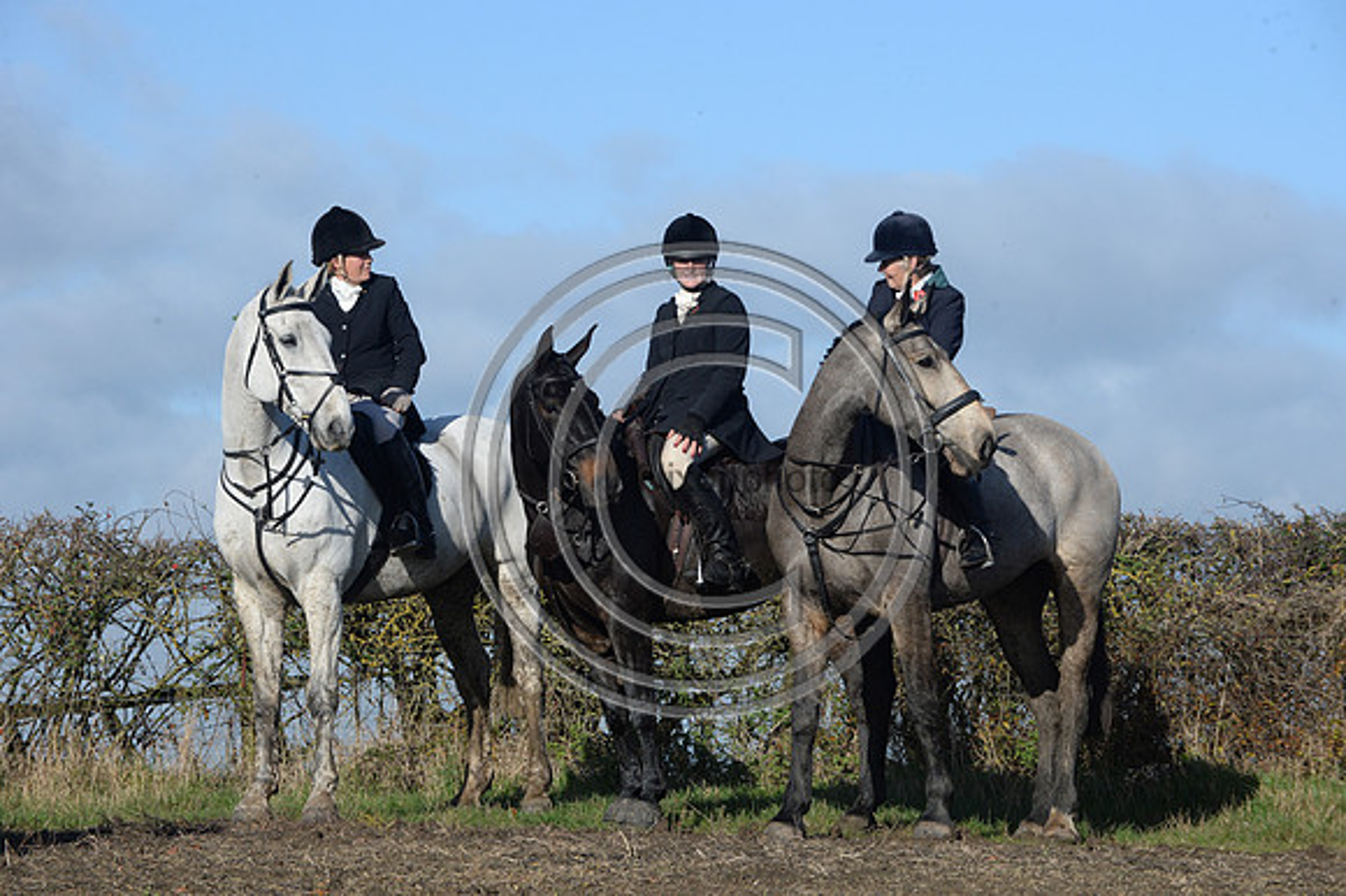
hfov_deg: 13.3
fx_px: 5792
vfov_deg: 8.8
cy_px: 448
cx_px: 673
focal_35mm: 155
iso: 800
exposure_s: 1/1250
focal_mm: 155
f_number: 10
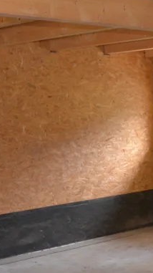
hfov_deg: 13.6
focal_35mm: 89
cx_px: 104
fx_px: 643
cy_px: 176
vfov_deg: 23.8
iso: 400
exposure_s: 1/80
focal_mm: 18
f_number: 3.5
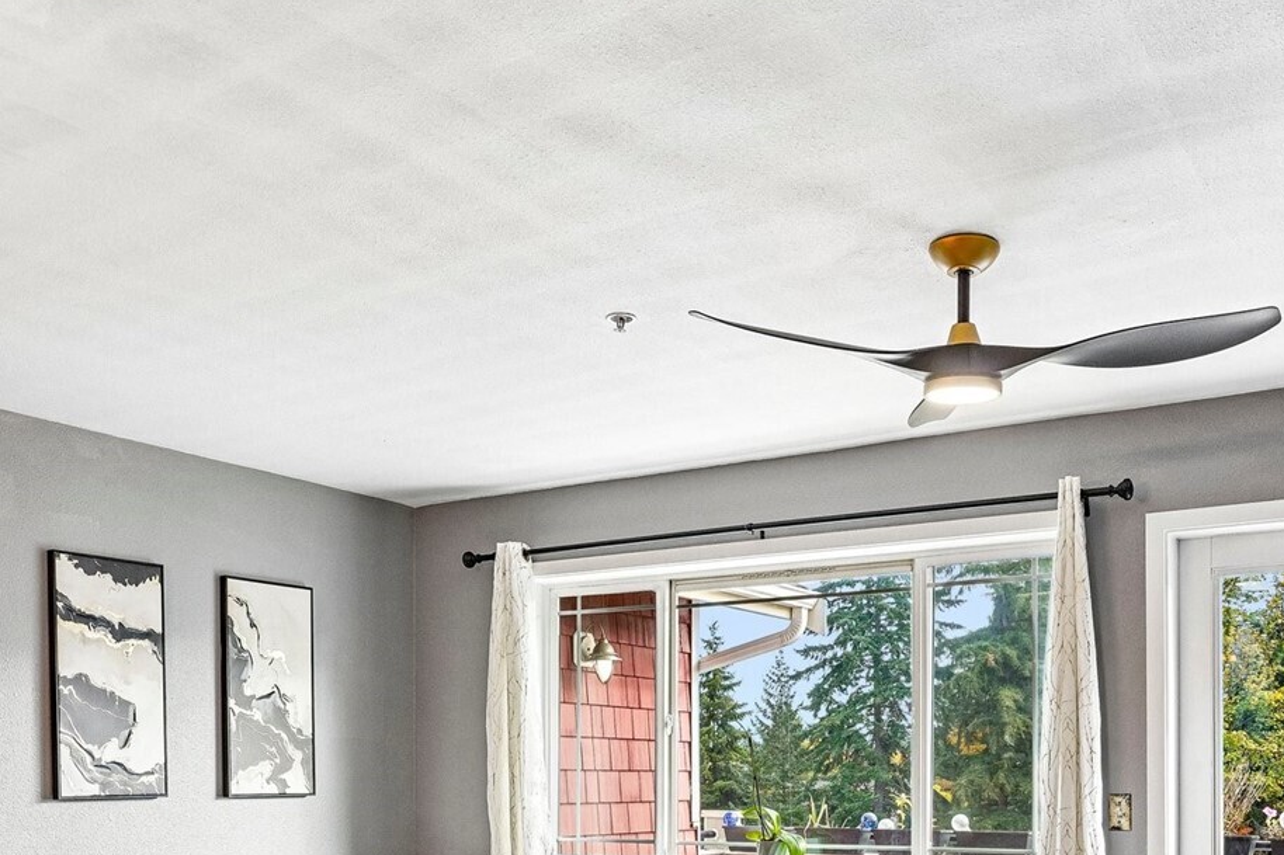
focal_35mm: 39
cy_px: 780
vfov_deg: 32.4
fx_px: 1391
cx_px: 754
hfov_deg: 49.3
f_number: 8
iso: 1600
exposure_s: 1/125
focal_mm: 21
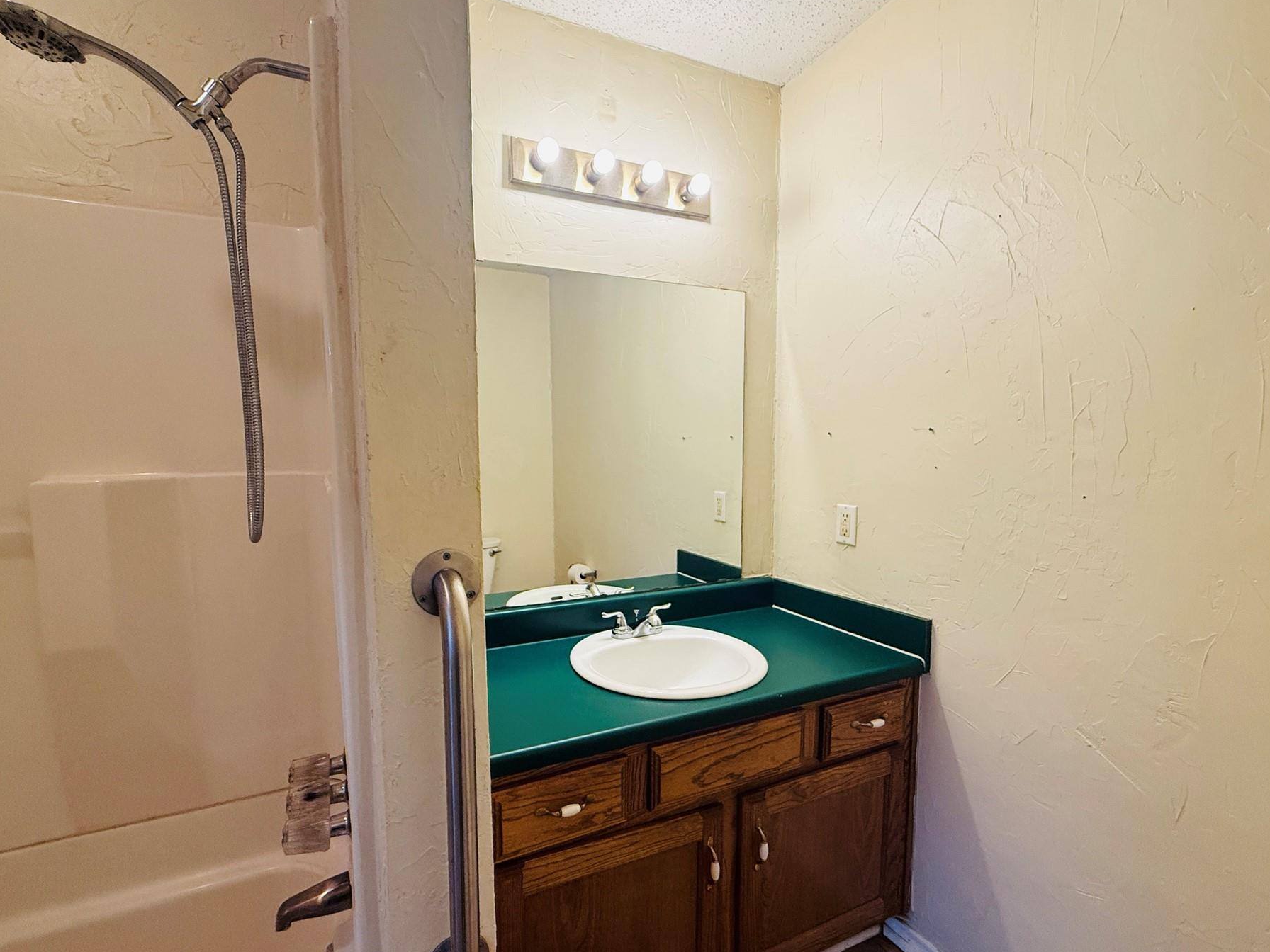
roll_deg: +2.2
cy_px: 501
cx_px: 588
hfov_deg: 94.3
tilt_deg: -5.3
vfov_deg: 78.0
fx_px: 587
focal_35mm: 16
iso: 200
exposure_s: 1/120
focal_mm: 2.22
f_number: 2.2
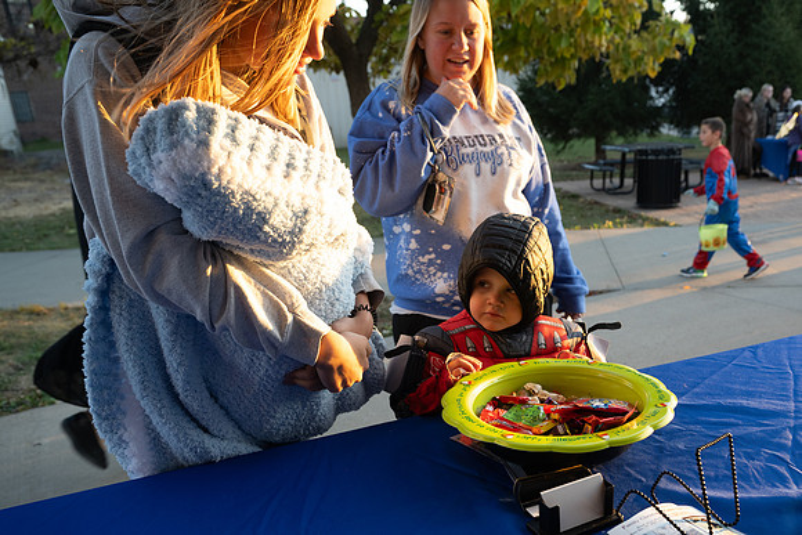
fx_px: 677
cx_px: 508
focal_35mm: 30
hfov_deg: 60.4
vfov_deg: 42.8
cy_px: 339
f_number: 4.5
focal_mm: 24
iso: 500
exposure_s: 1/160
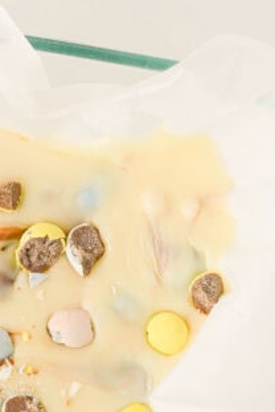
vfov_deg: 12.4
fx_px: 1879
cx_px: -63
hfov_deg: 8.3
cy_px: 384
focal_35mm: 164
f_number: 5
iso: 160
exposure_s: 1/80
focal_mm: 50
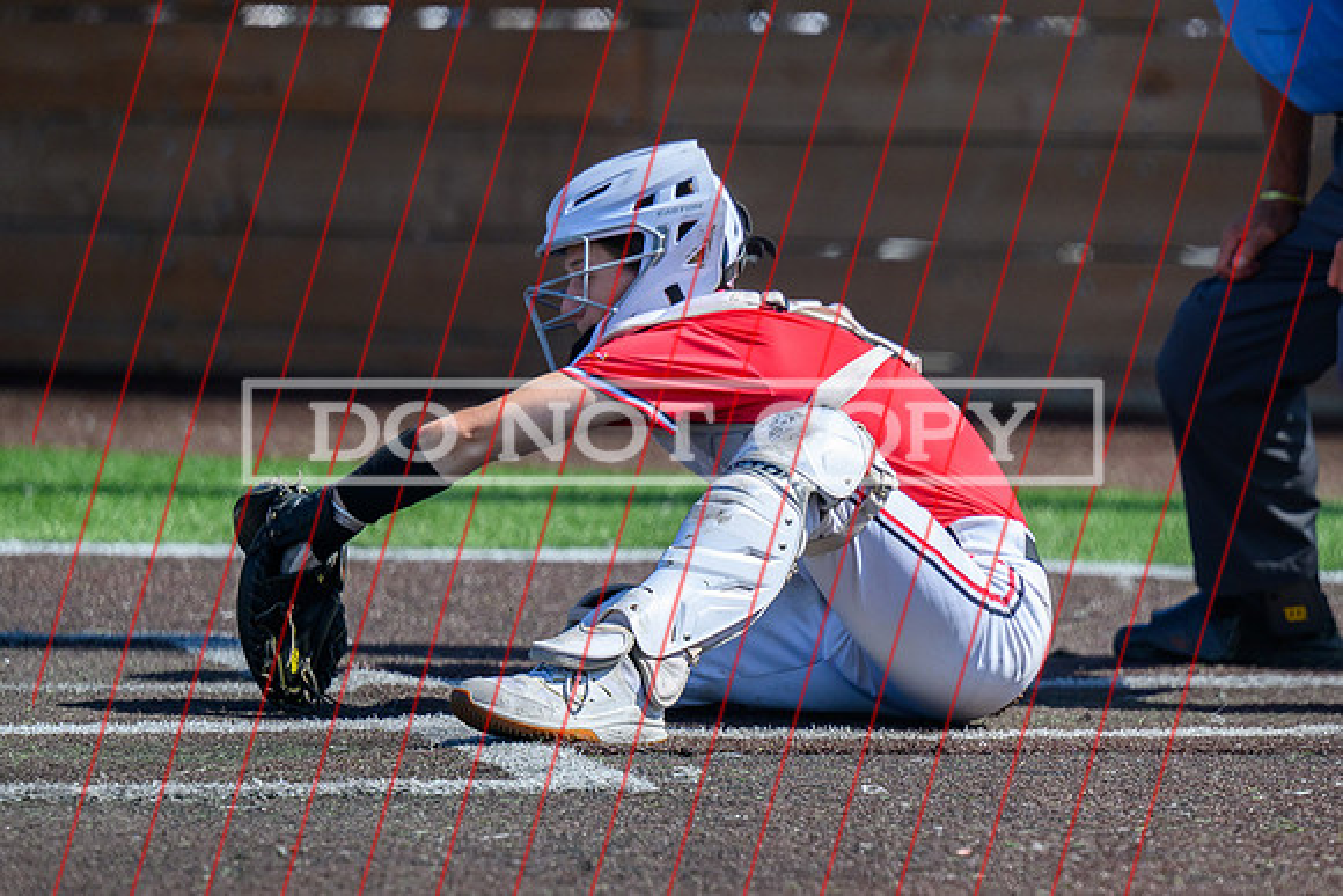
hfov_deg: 6.6
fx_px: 11568
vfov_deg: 4.4
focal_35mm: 310
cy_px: 421
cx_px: 826
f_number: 2.8
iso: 360
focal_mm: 175
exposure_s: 1/3200
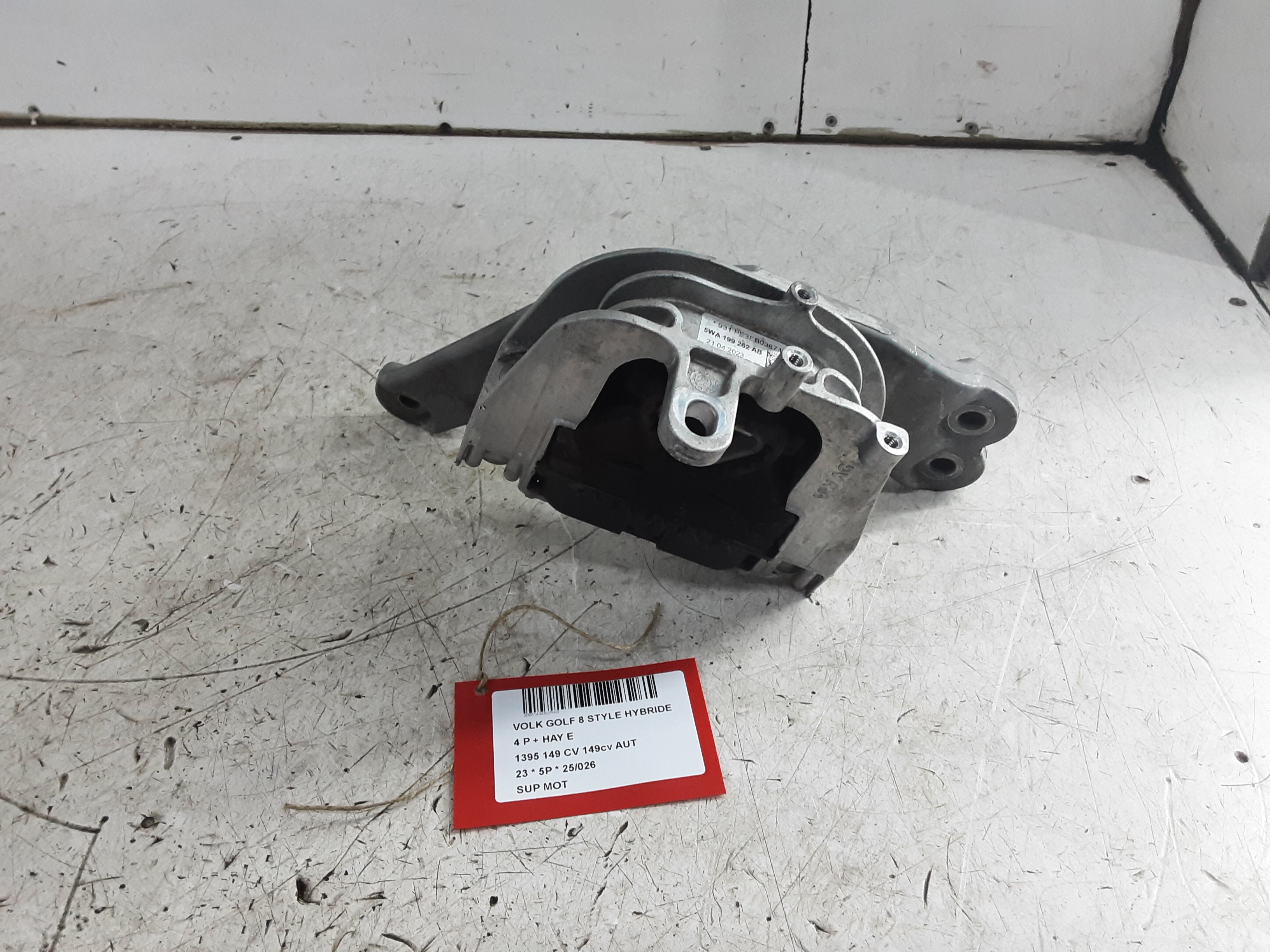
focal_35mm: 27
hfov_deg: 65.3
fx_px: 991
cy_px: 476
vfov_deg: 51.4
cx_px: 635
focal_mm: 2.91
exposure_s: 1/50
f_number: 1.9
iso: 100
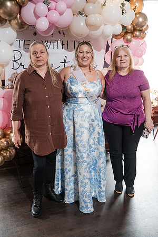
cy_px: 118
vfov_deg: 54.4
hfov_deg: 37.9
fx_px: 230
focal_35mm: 35
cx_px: 79
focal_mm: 35
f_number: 4
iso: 2000
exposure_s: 1/250
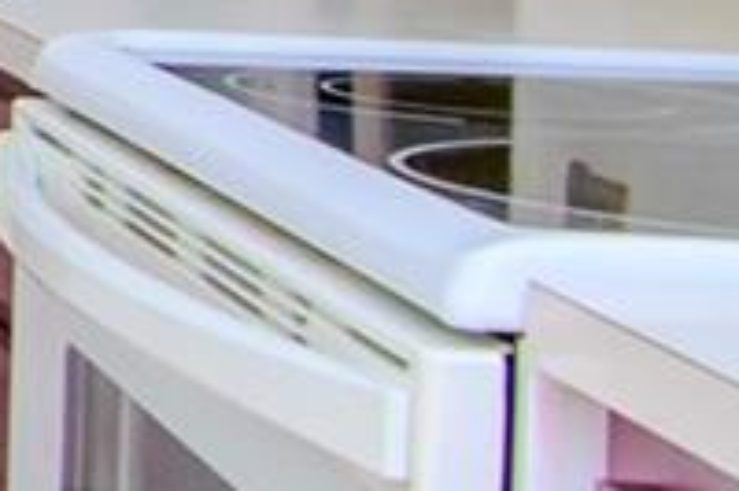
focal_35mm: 132
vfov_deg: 10.0
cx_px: -1792
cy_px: -306
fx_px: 2707
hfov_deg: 9.6
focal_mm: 11
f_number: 8
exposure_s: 1/100
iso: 500
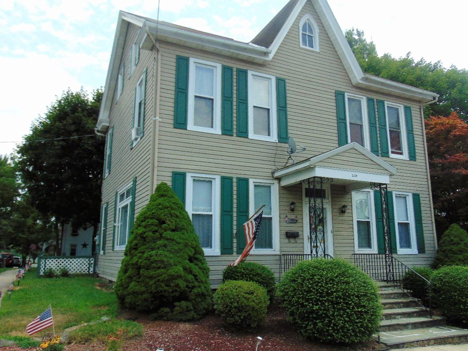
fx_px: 392
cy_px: 169
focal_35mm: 29
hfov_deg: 61.6
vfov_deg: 48.2
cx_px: 245
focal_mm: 4.5
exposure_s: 1/1000
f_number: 3
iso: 80
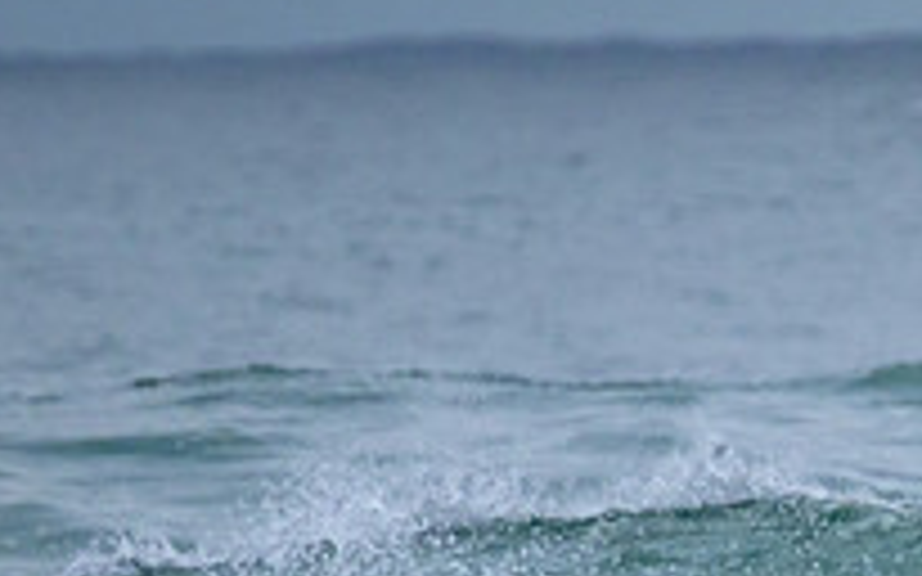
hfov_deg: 0.9
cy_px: 844
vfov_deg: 0.6
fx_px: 57903
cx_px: 971
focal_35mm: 2305
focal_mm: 800
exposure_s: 1/1600
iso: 3200
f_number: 11
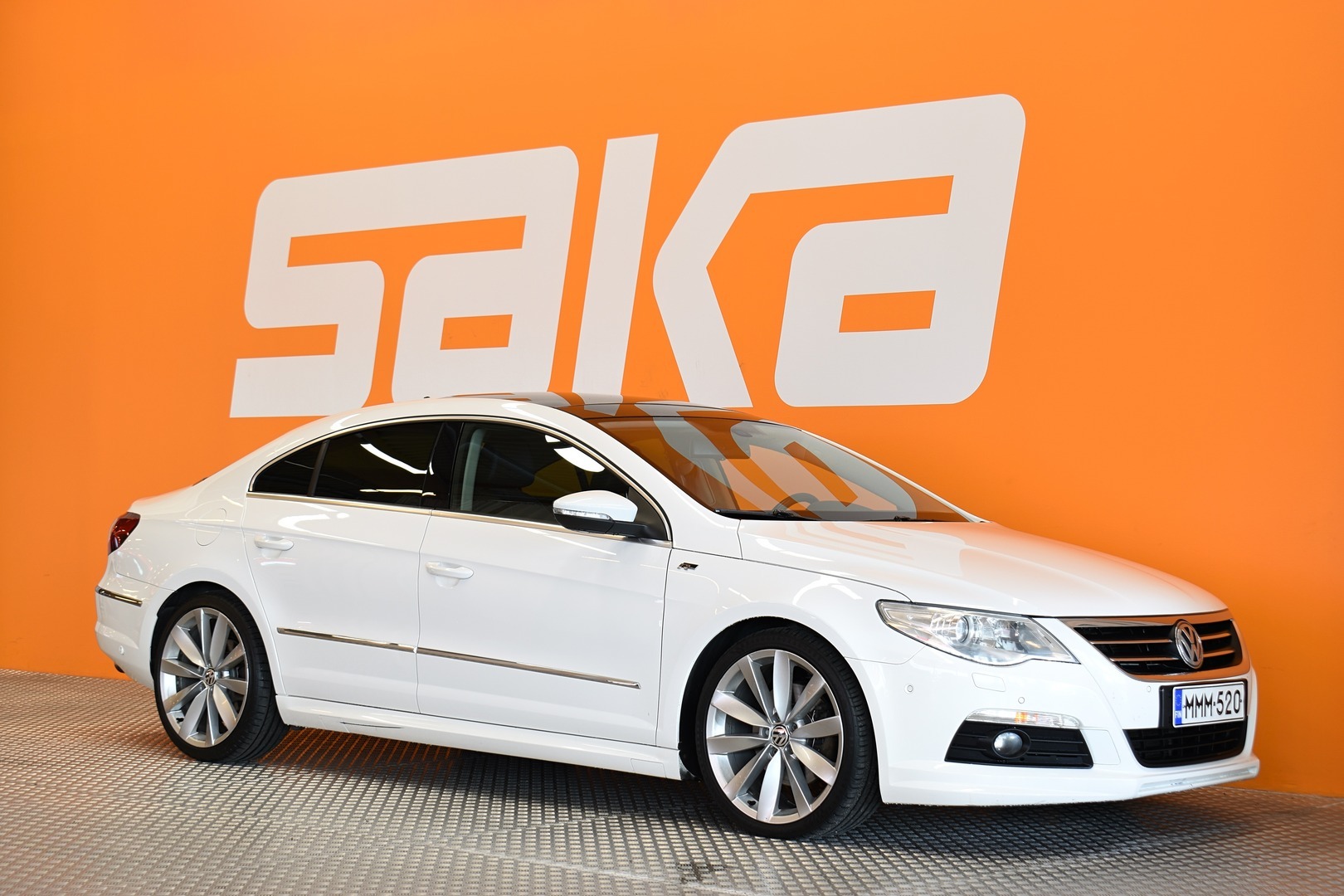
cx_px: 672
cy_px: 448
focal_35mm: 60
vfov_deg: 22.6
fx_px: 2240
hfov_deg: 33.4
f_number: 6.7
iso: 100
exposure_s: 1/10
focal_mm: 40
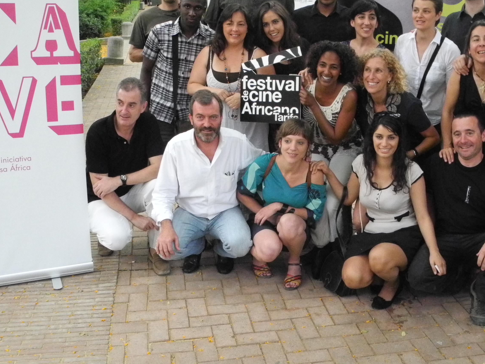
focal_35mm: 45
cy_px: 146
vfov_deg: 32.1
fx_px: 630
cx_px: 288
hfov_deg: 41.9
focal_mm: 6
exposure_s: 1/116
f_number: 2.8
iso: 800
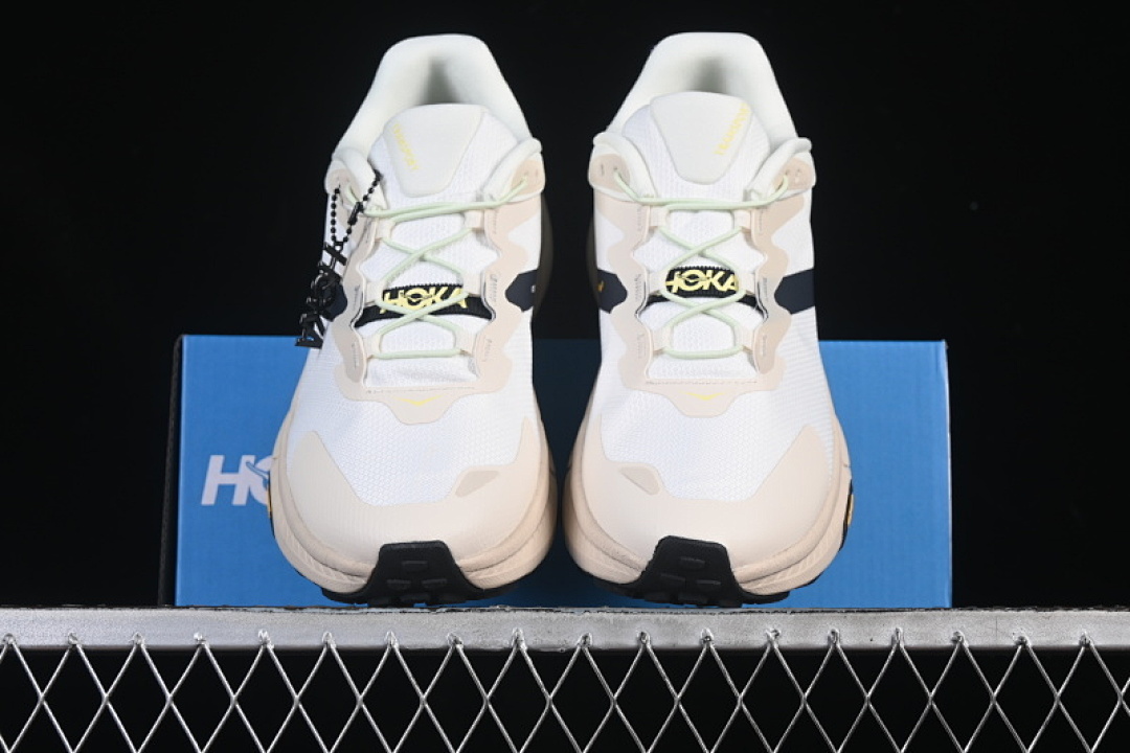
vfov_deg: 18.2
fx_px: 2354
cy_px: 376
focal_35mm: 75
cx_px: 565
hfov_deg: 27.0
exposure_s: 1/80
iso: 160
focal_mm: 50
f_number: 8
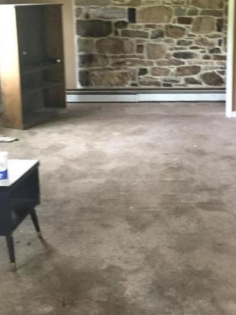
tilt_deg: -8.5
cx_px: 156
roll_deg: -1.1
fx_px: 446
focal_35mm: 49
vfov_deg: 38.2
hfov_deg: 29.5
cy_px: 88
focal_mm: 4.15
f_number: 2.2
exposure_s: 1/20
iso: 250
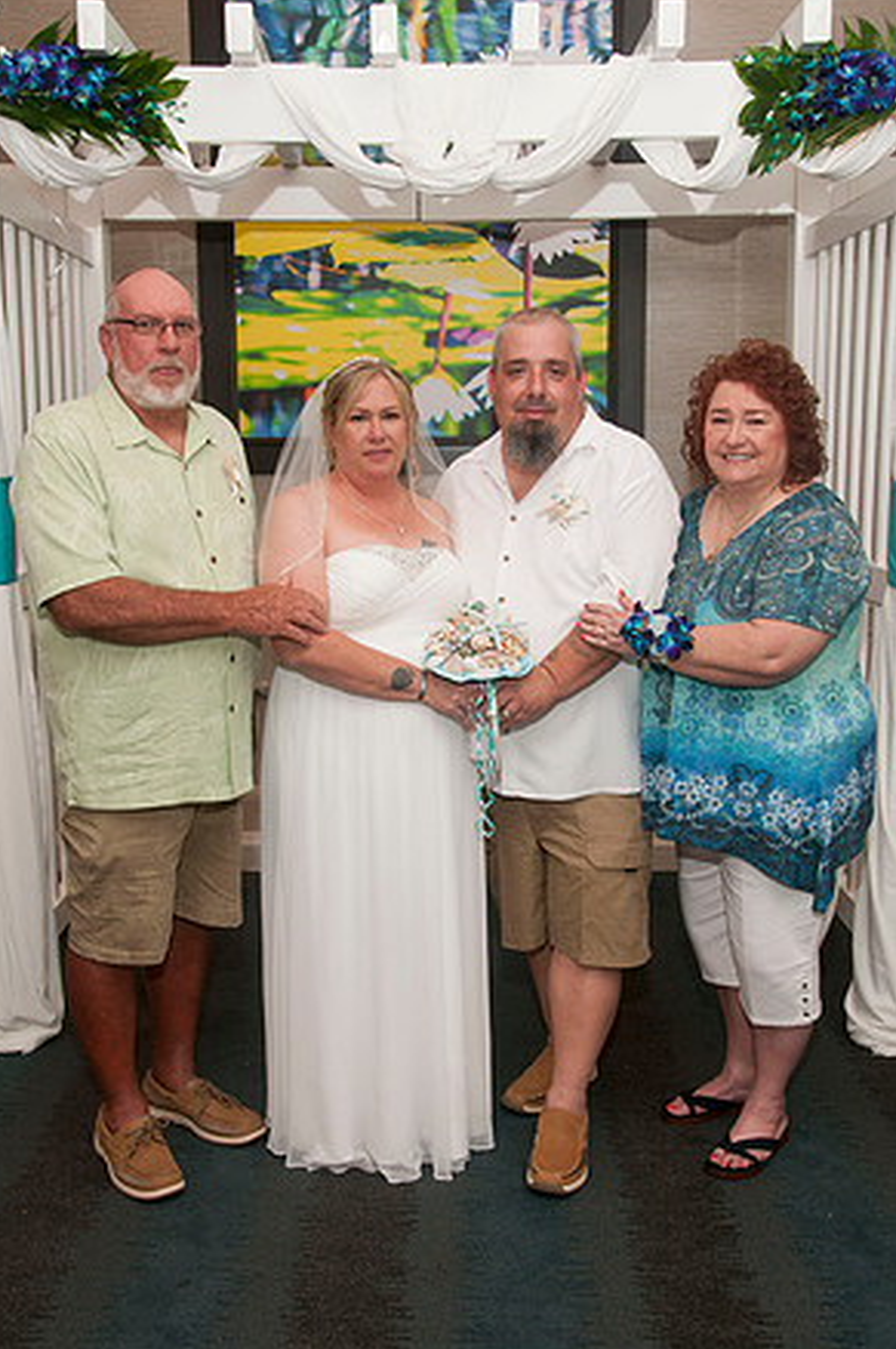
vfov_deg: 51.9
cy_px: 674
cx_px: 439
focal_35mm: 37
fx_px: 1385
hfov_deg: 35.9
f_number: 5.6
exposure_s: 1/60
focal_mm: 24
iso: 400
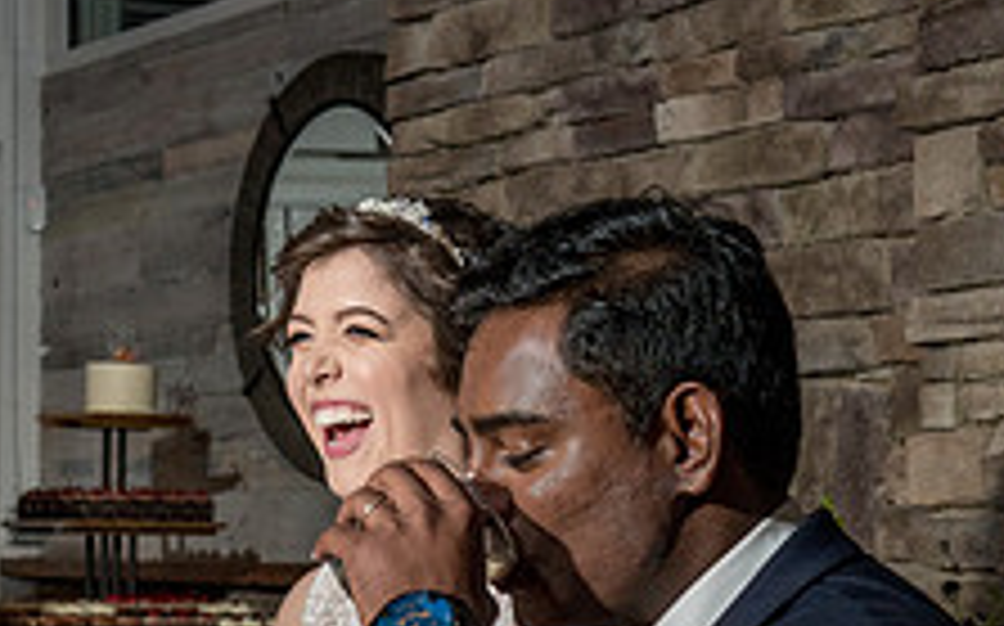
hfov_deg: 18.5
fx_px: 3008
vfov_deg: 11.9
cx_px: 6
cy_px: 453
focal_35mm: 110
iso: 800
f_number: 5.6
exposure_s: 1/200
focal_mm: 35
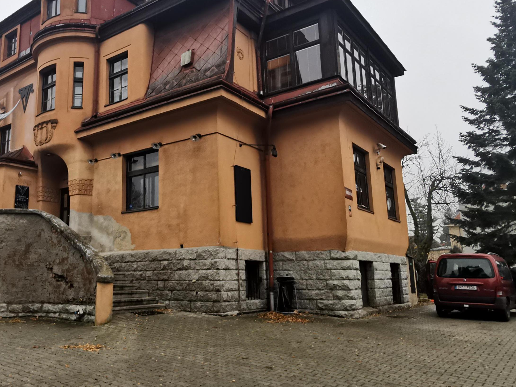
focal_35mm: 32
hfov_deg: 55.5
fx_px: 477
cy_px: 187
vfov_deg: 44.2
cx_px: 166
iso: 80
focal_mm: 2.23
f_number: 2.2
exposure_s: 1/100
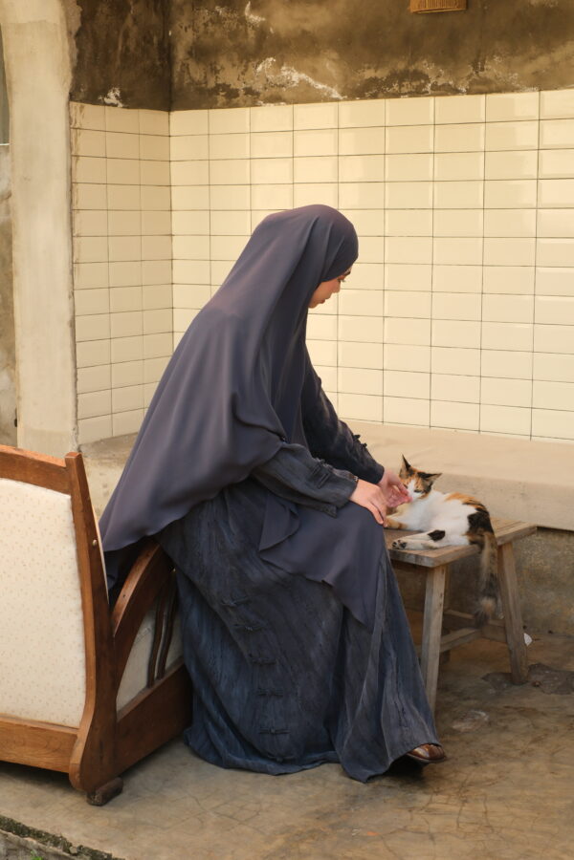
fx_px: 1267
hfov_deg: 25.5
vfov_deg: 37.5
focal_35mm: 53
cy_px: 430
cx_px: 287
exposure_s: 1/250
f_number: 6.4
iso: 800
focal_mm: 35
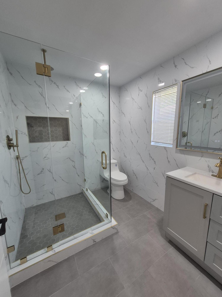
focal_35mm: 13
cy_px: 148
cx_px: 111
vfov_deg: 106.2
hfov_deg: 89.9
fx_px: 111
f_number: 2.2
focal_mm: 1.74
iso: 100
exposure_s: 1/60
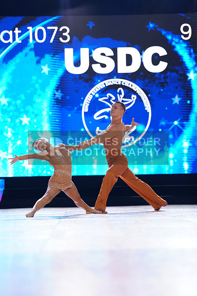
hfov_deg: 12.0
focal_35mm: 114
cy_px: 148
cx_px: 98
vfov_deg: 17.9
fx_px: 935
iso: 2000
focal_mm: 114
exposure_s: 1/500
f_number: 2.8
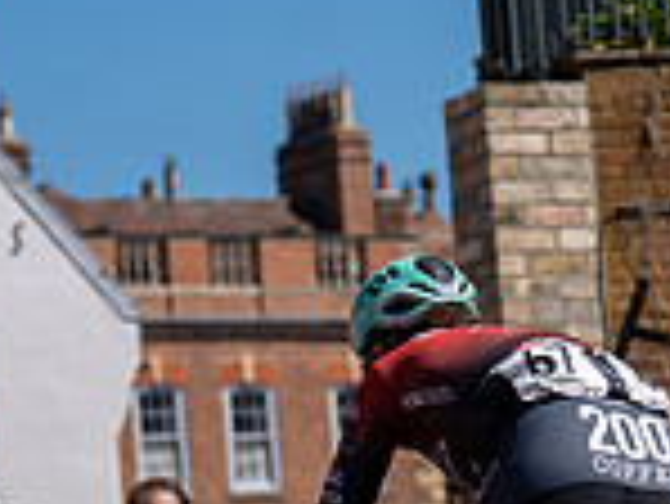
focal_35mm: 281
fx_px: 5443
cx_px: 94
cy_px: 556
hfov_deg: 7.0
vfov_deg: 5.3
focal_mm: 75
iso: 100
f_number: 4
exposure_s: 1/1600
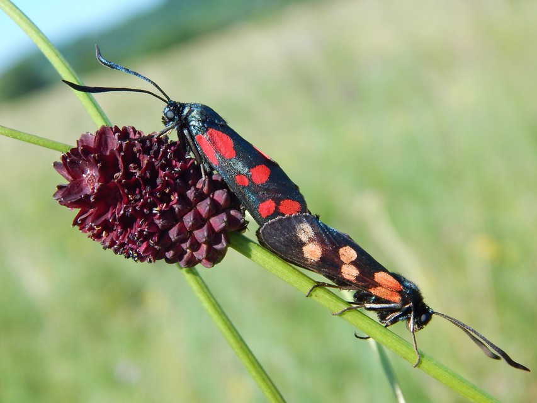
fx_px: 946
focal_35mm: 61
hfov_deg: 31.7
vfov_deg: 24.0
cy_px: 202
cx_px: 268
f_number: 4
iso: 125
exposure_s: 1/640
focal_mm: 10.9
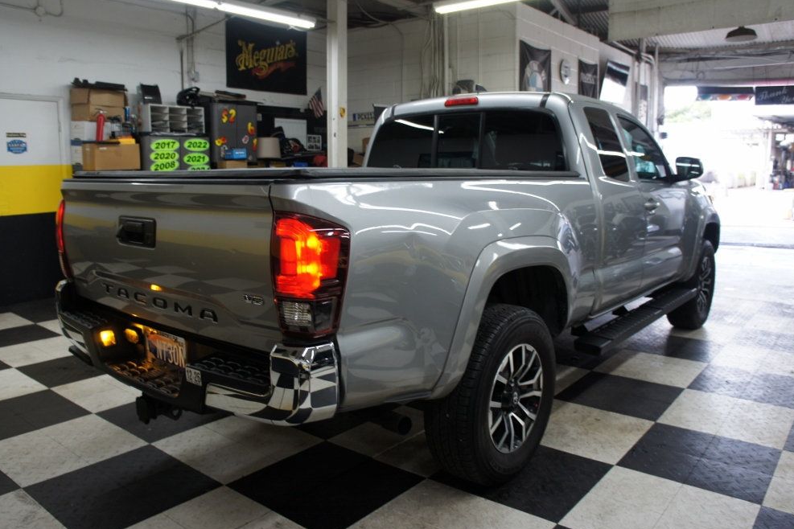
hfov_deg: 65.5
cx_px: 393
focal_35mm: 28
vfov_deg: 46.4
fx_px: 618
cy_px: 259
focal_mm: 18
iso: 200
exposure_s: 1/30
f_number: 4
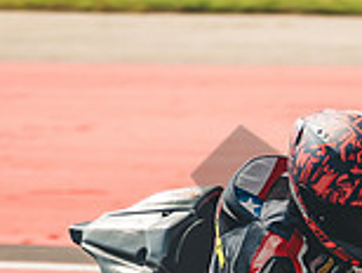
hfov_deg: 1.9
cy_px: 354
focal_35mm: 1030
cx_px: 418
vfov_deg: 1.4
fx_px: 10788
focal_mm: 189.7
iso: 500
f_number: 5
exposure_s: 1/1600
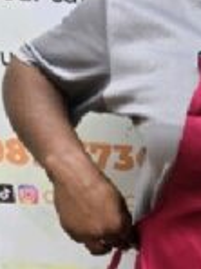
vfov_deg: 28.7
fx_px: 480
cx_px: 261
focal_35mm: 62
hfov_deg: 21.4
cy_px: 285
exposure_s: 1/182
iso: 25
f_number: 1.7
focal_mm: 6.3
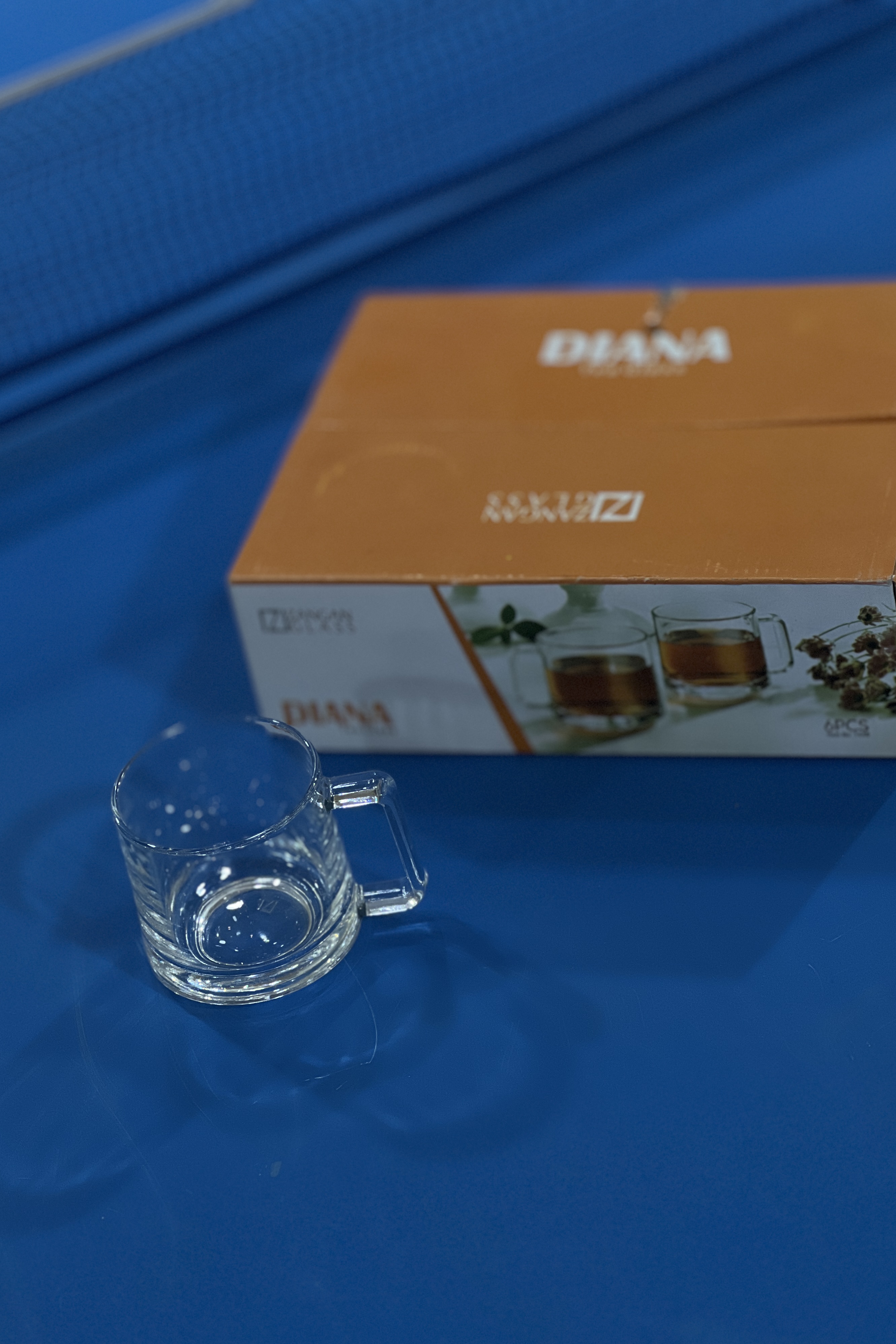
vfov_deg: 25.1
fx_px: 3023
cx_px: 466
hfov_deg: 16.9
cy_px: 679
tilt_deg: -36.2
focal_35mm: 81
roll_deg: +12.5
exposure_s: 1/40
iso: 250
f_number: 2.8
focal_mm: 9
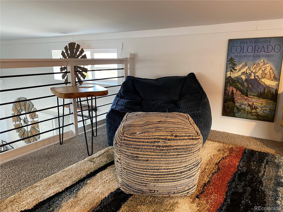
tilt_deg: -12.7
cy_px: 106
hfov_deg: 67.3
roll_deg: +0.5
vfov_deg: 53.1
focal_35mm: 26
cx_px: 142
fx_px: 213
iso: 125
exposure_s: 1/60
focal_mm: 4.25
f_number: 1.8
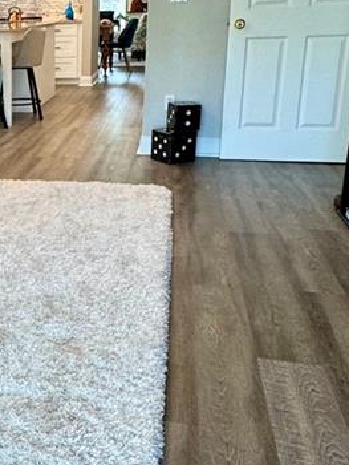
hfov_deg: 27.3
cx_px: -49
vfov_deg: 39.6
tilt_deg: -16.7
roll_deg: +2.8
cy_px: 207
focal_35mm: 48
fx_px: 644
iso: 160
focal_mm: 2.22
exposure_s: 1/120
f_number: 2.2
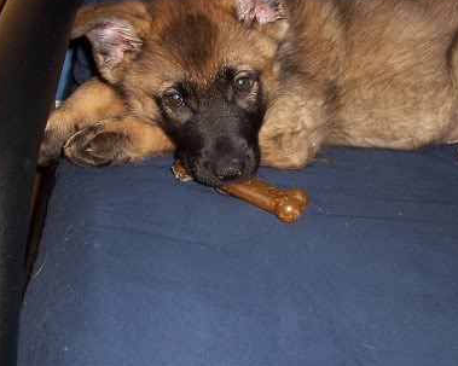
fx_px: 759
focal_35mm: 56
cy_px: 99
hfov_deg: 33.6
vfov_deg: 26.8
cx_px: 239
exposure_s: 1/60
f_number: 2.7
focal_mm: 5.6
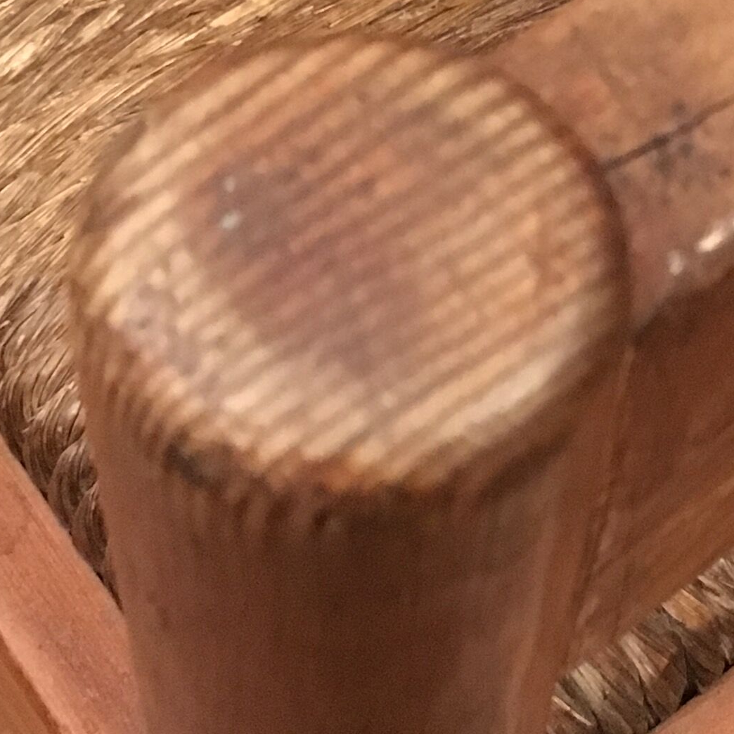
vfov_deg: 17.5
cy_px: 194
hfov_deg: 17.3
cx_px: 673
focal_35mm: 99
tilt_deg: -56.5
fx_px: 2375
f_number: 2.2
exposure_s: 1/17
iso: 320
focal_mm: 4.15
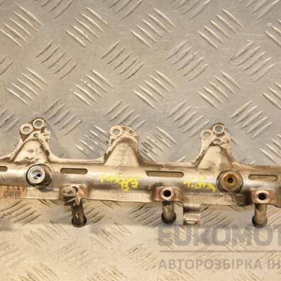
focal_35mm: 112
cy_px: 140
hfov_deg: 15.6
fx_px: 1029
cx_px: 145
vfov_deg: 15.6
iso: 800
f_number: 5.6
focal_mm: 58
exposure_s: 1/200
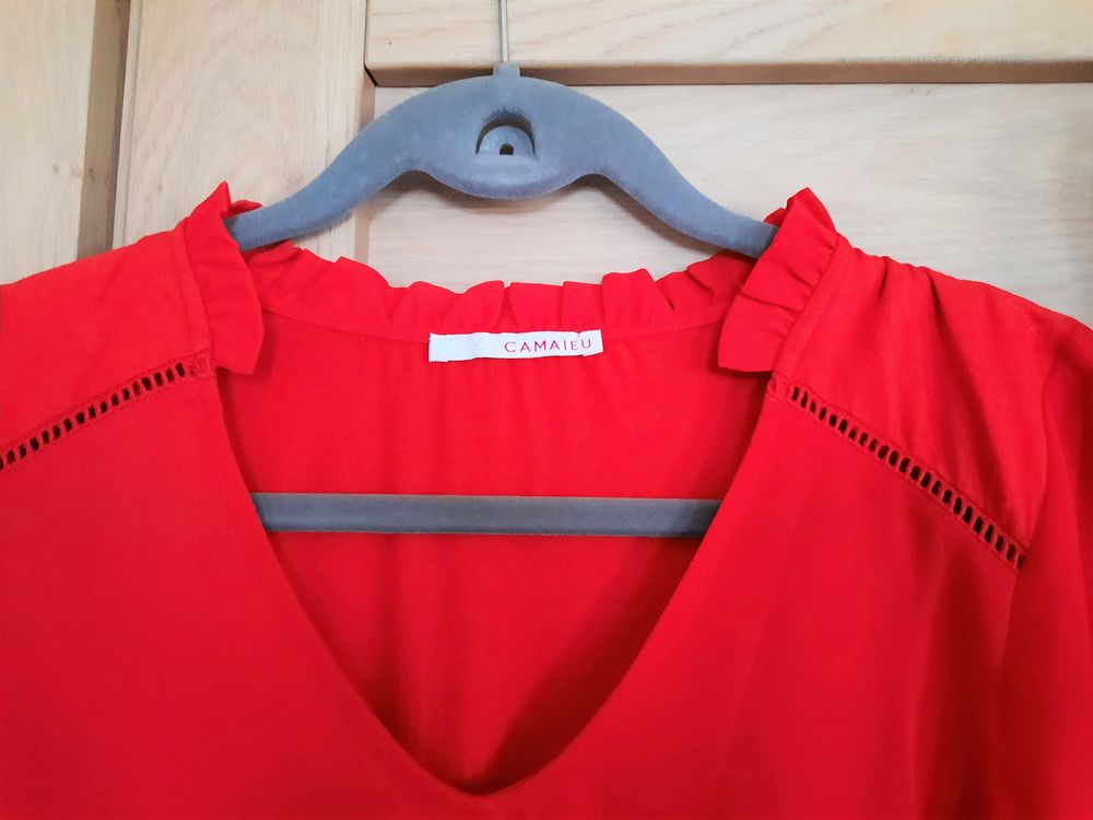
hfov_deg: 69.4
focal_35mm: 25
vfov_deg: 54.9
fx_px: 789
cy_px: 410
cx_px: 546
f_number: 2
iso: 1000
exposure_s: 1/17
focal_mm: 4.6
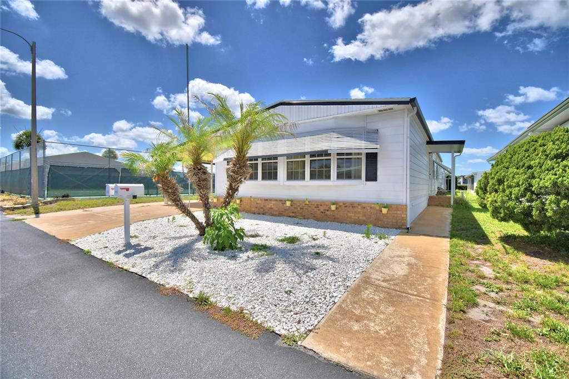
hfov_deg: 100.4
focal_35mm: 15
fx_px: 237
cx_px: 284
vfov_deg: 77.3
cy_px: 190
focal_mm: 10
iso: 100
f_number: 4.5
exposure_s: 1/2500
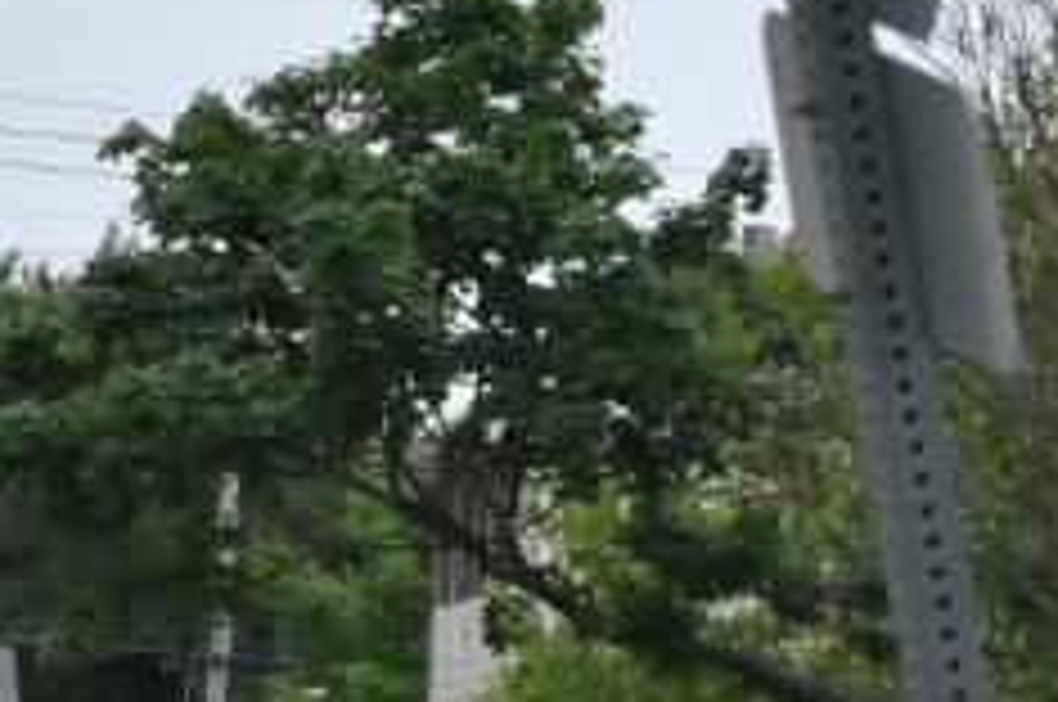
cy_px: 891
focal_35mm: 491
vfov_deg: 2.8
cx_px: -1130
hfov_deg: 4.1
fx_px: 14415
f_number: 11
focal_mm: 75
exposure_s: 1/1250
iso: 5000
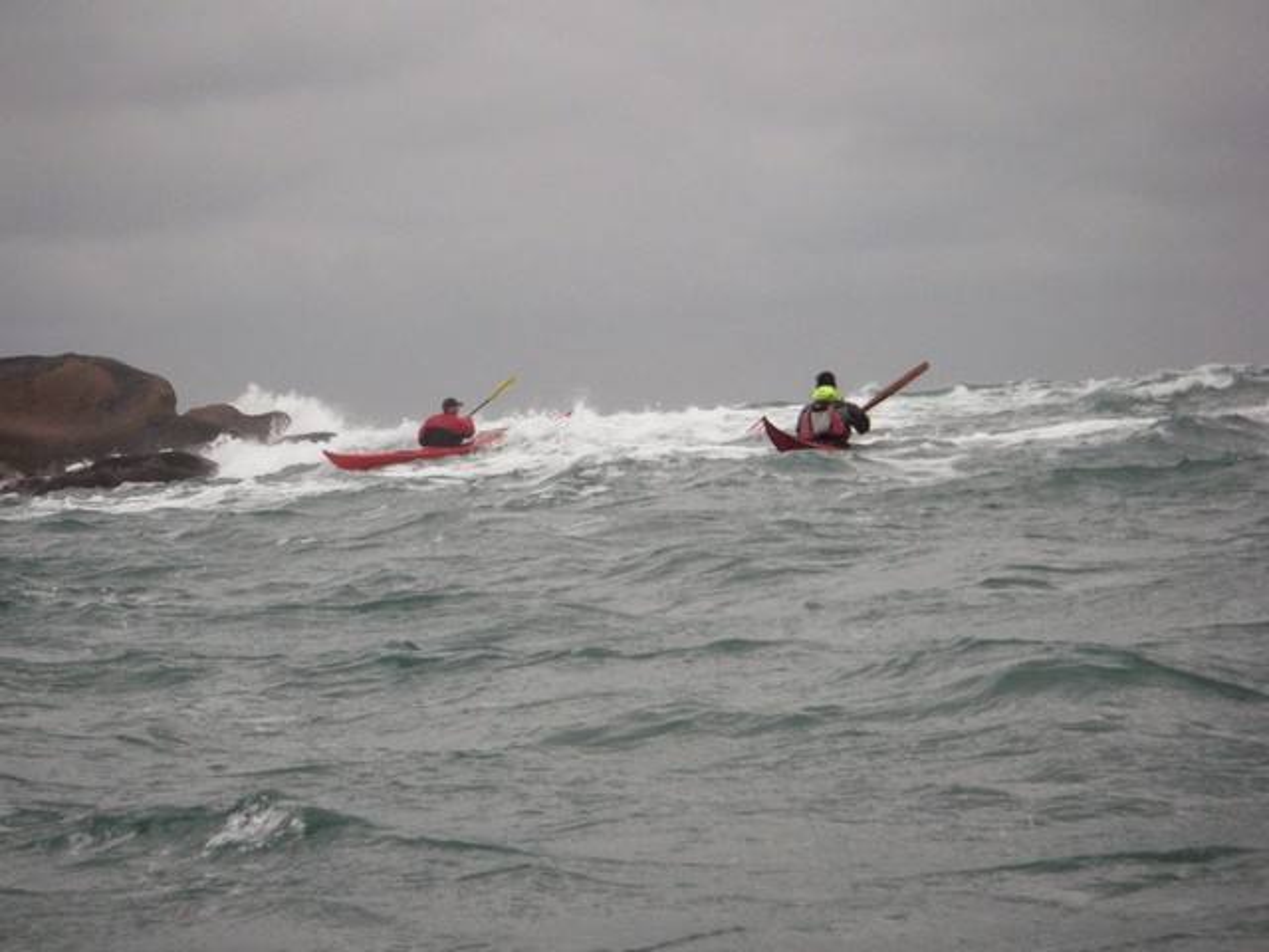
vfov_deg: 13.0
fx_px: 4179
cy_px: 476
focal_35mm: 114
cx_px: 634
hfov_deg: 17.3
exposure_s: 1/400
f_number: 4
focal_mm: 18.9
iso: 400
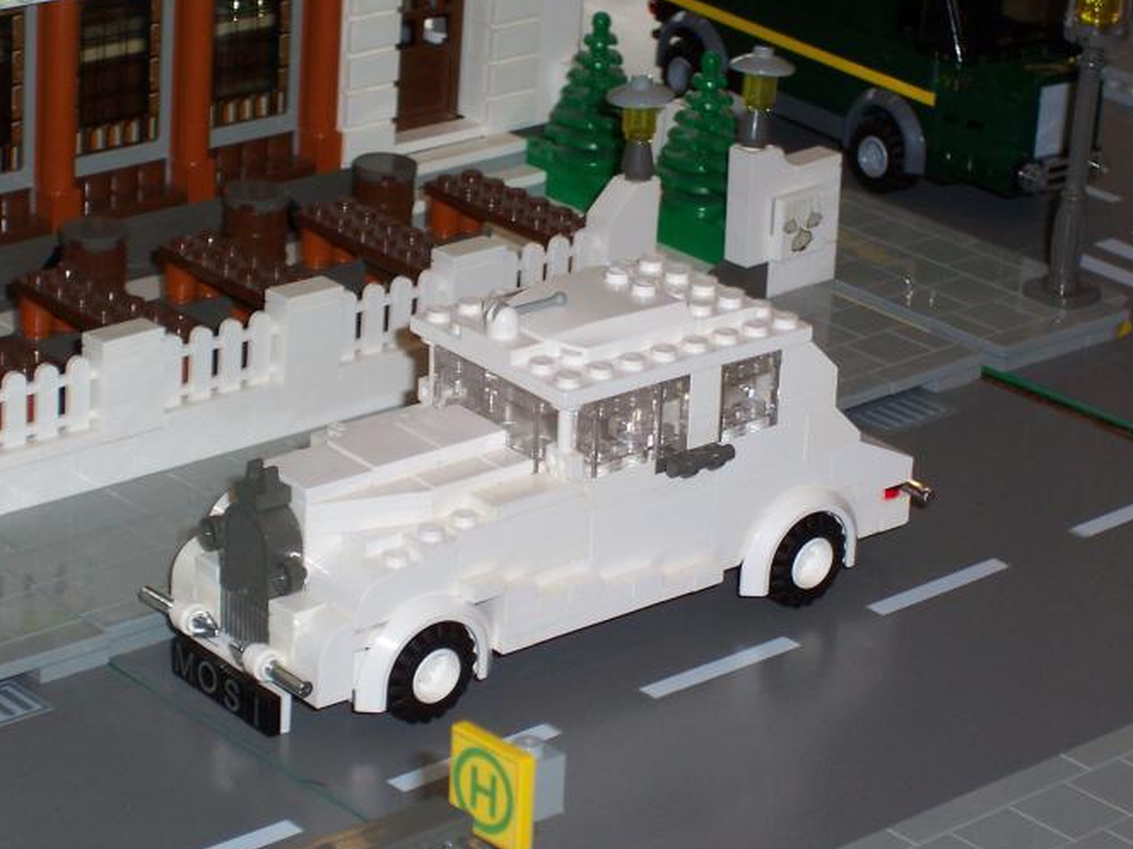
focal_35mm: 119
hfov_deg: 16.6
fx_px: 3894
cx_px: 536
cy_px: 438
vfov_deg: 12.4
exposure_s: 1/90
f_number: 4.8
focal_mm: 16.8
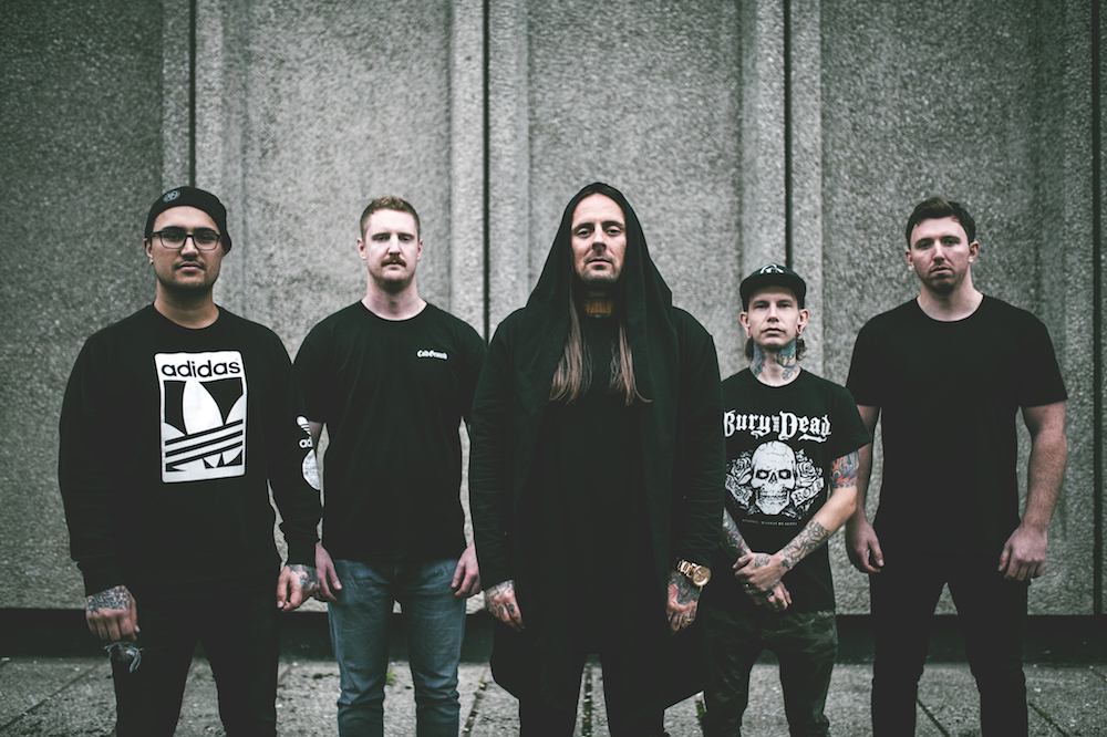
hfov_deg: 54.5
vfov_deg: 37.8
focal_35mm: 35
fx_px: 1076
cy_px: 368
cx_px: 554
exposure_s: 1/1000
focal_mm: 35
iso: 640
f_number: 1.6
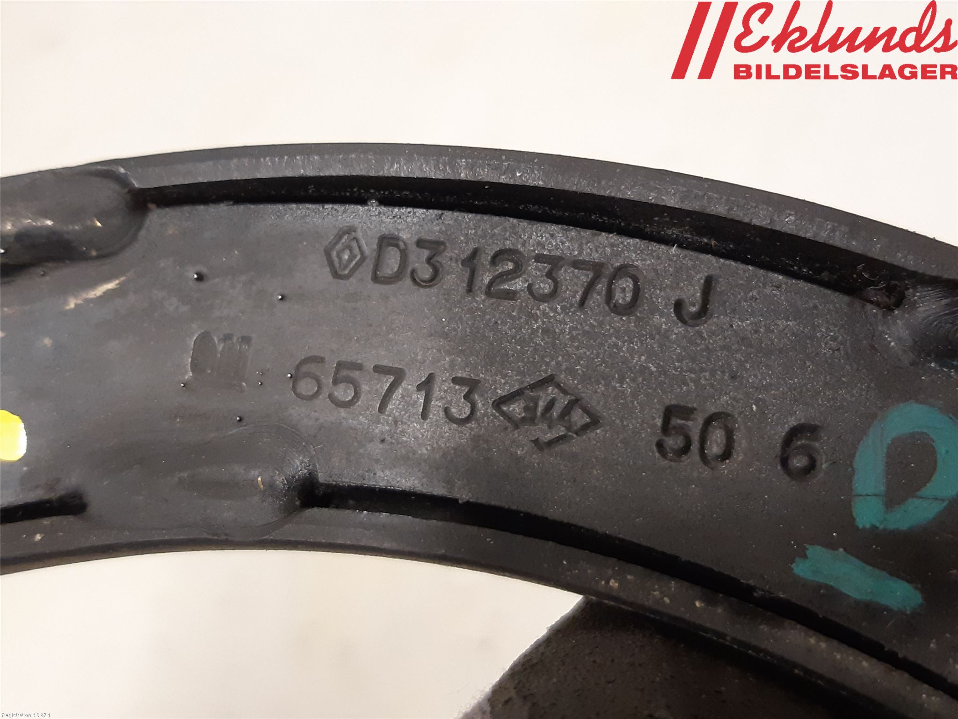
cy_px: 360
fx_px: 720
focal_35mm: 26
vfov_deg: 53.1
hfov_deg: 67.3
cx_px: 479
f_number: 1.7
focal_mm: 3.93
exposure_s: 1/33
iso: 250
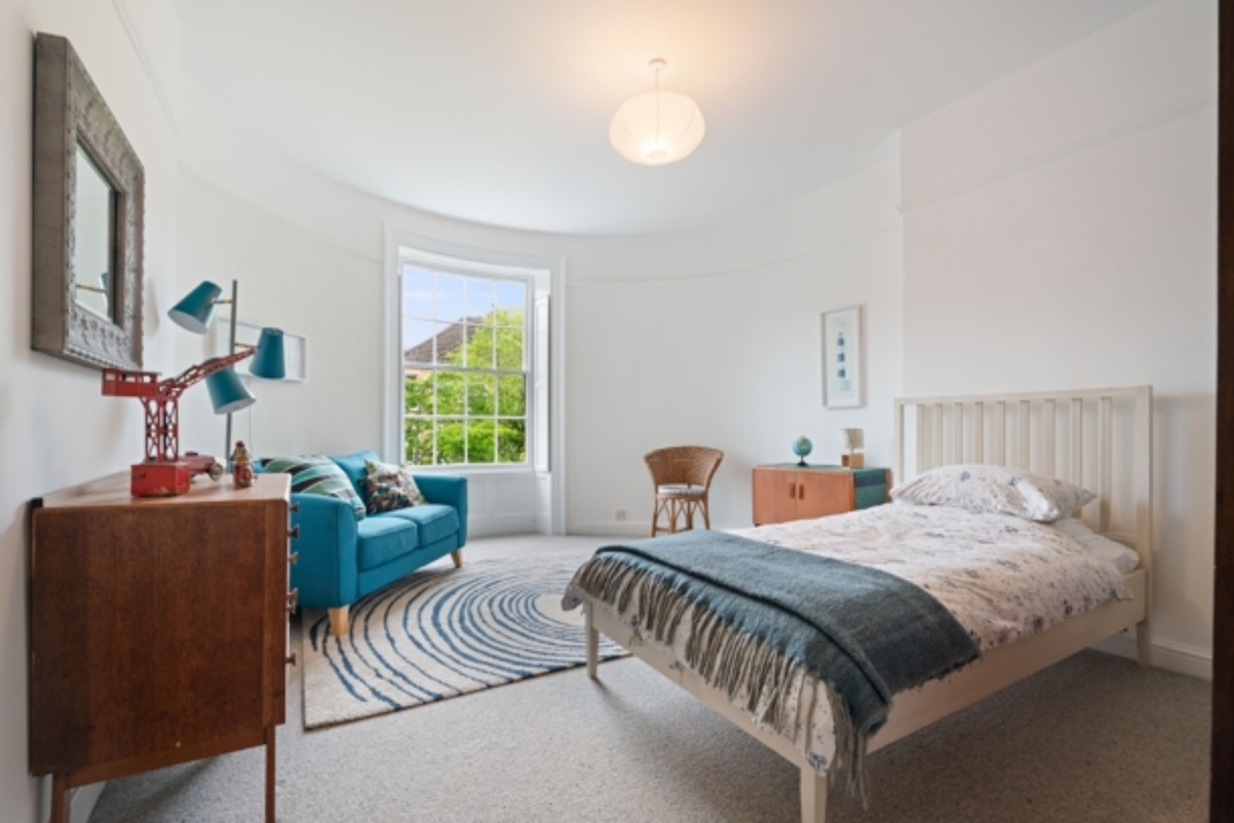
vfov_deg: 73.8
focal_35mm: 16
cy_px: 412
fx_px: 549
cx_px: 617
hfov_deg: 96.7
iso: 320
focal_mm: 16
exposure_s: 1/3
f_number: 7.1
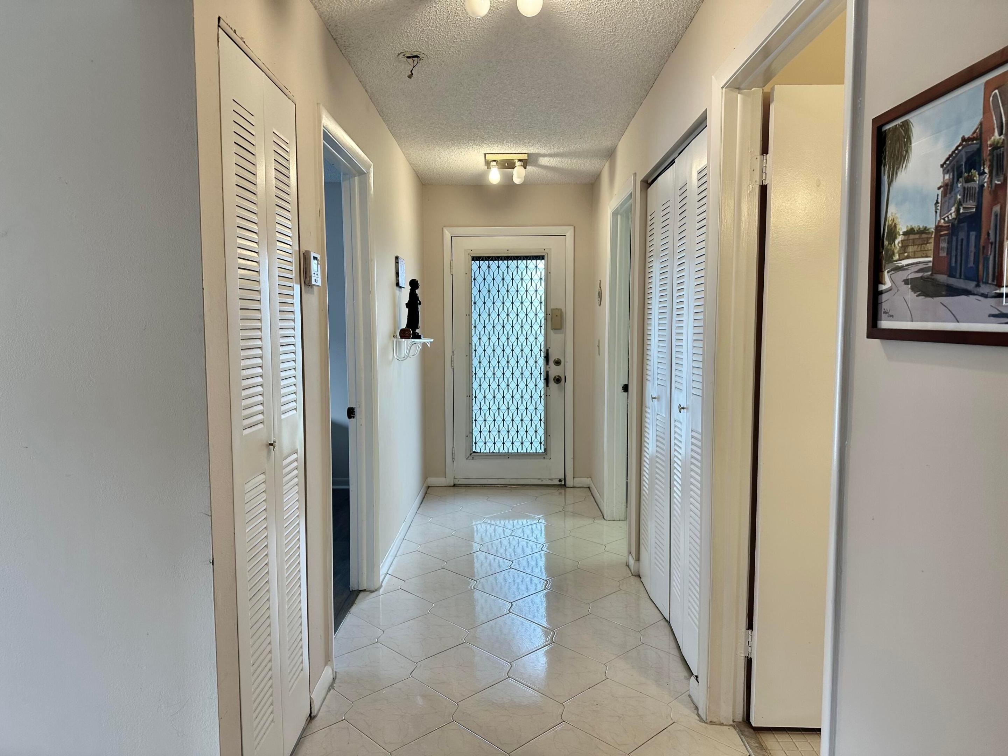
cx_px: 504
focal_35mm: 24
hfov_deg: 71.6
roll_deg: -0.1
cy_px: 378
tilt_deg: -5.1
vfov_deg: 56.8
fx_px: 699
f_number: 1.78
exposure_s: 1/120
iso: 100
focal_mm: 6.86
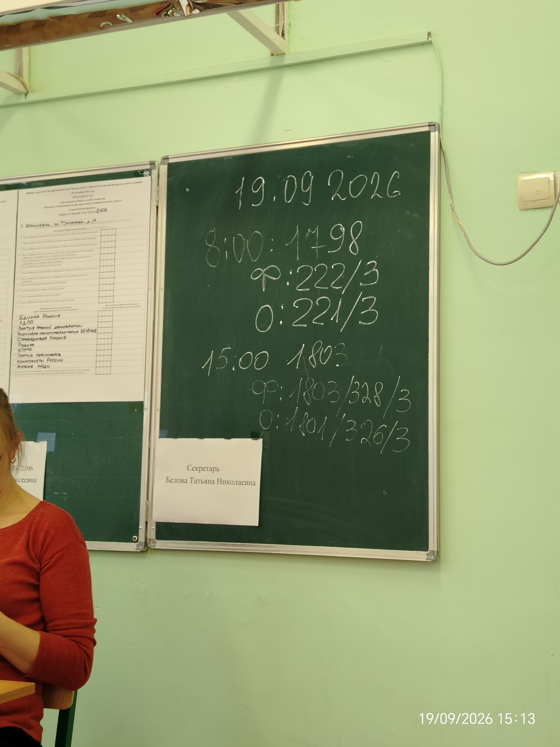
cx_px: 280
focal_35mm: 48
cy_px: 374
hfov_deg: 30.3
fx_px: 1035
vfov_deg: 39.7
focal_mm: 5.25
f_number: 1.75
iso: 859
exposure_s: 1/50
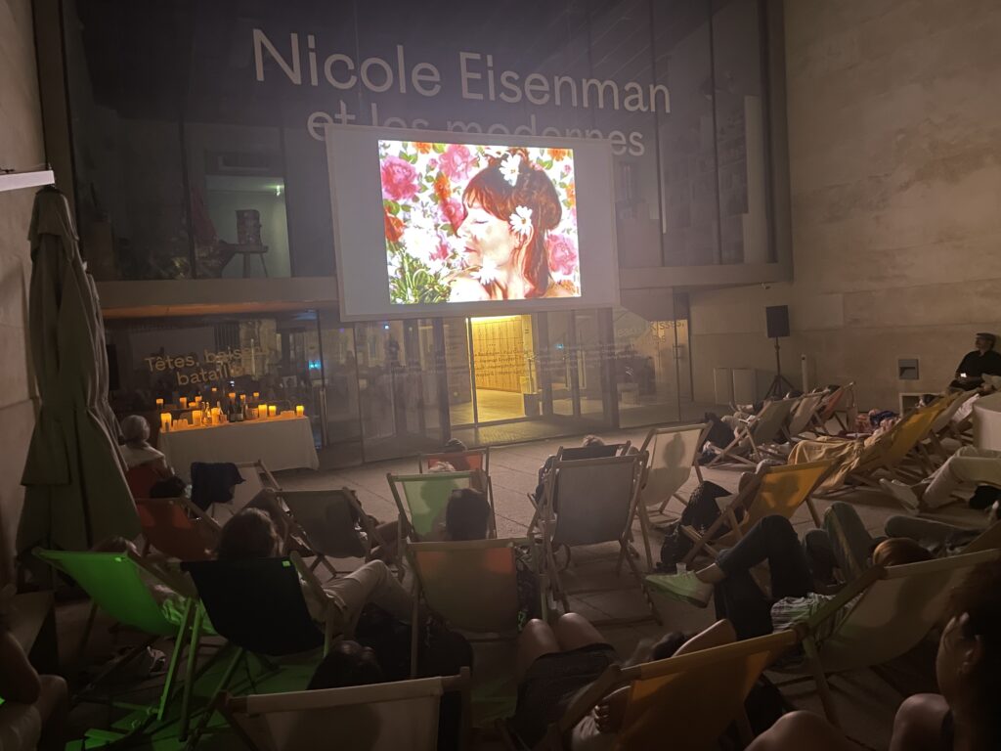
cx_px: 500
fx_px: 752
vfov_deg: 53.1
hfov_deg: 67.3
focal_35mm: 26
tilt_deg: -3.5
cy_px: 376
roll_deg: +4.2
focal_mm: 4.2
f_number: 1.6
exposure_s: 1/8
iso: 640
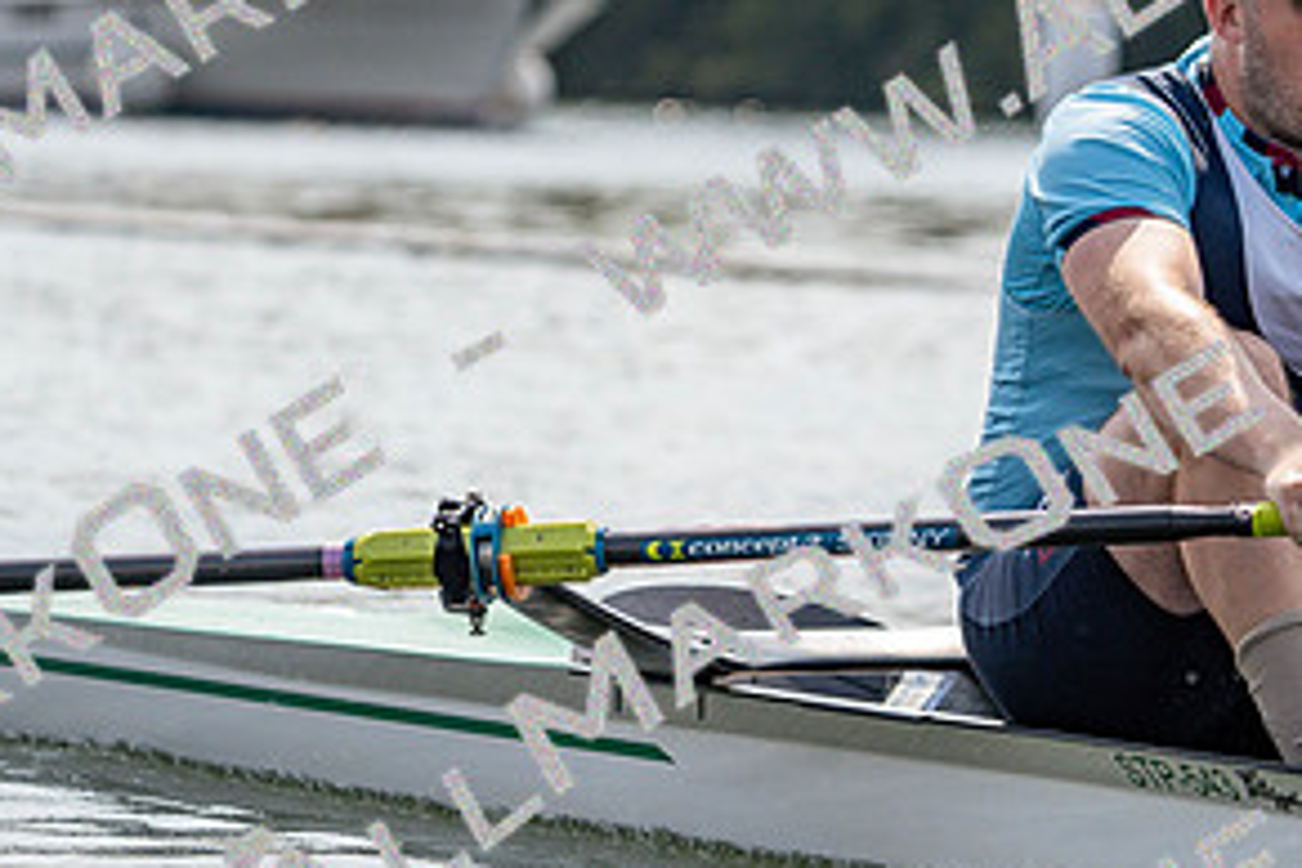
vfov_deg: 3.4
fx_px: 14429
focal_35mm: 399
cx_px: 1132
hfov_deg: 5.2
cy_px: 329
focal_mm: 200
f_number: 5.6
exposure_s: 1/1600
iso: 160
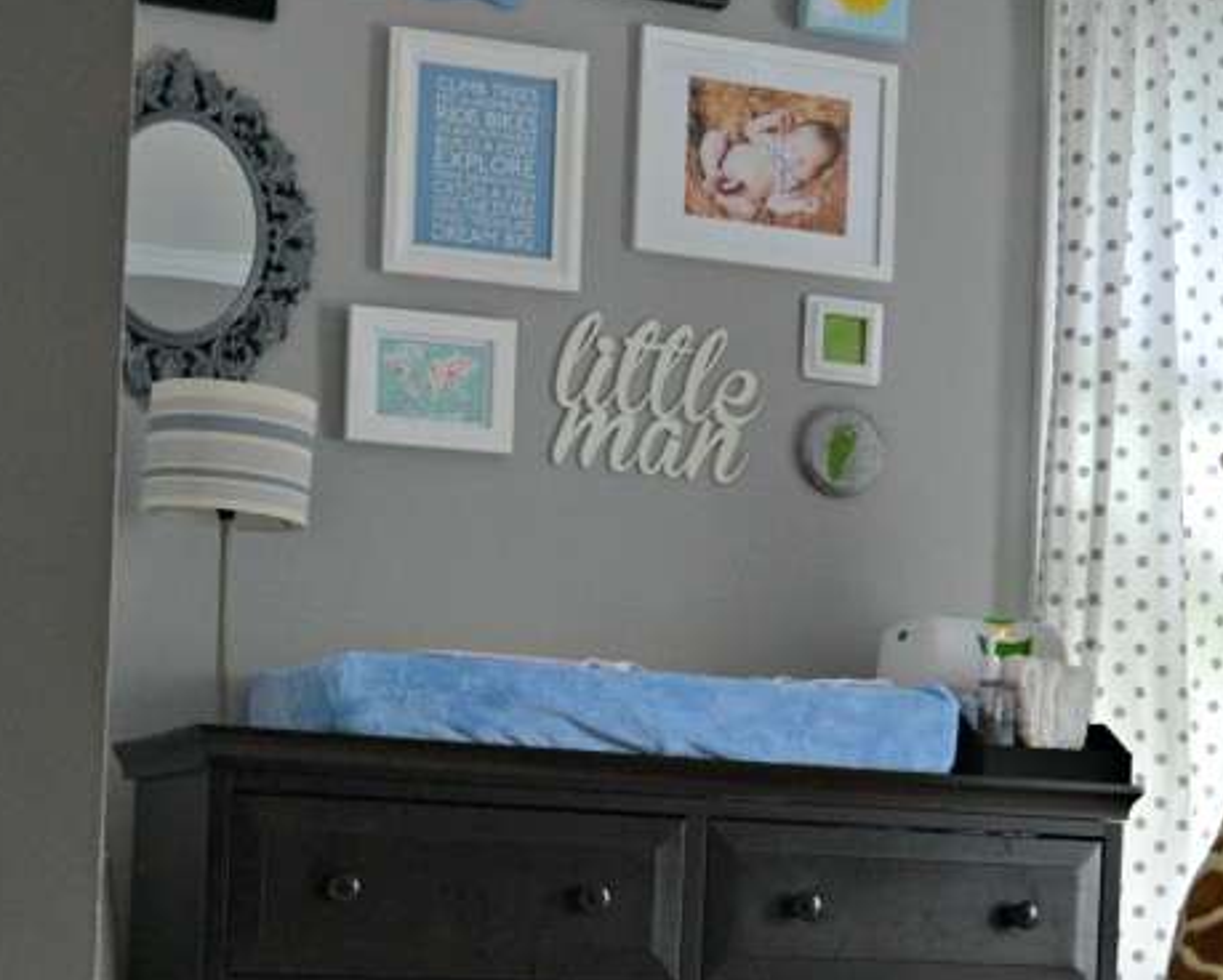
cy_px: 921
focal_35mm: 69
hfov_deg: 27.5
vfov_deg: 21.6
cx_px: 570
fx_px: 2500
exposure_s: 1/15
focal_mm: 22
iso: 1000
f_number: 4
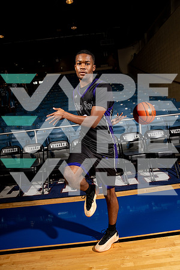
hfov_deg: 53.1
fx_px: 180
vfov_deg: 73.7
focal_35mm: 24
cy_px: 135
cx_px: 90
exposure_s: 1/125
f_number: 7.1
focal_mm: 24
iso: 250
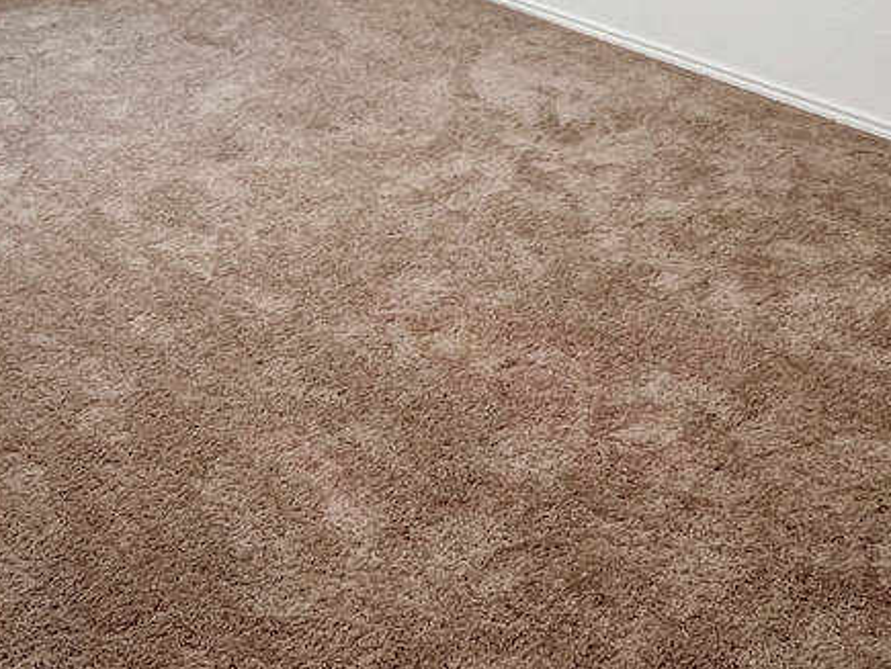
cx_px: 432
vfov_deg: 32.9
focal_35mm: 43
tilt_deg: -25.5
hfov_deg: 43.8
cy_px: 153
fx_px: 1108
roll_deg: -1.7
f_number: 1.8
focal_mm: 1.57
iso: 125
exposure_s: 1/60
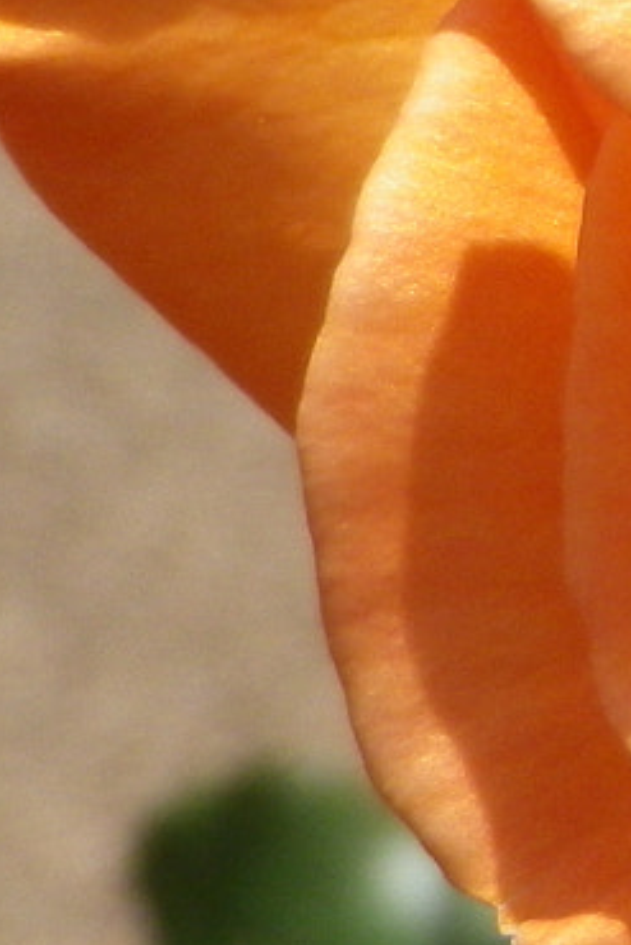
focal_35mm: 167
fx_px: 4386
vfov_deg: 12.1
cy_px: -123
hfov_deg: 7.3
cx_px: 1885
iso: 80
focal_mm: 5.2
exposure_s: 1/1000
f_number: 3.7
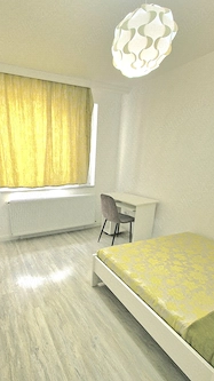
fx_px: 172
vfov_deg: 95.3
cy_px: 217
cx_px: 71
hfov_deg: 62.2
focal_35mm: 17
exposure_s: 1/50
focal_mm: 2.2
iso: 64
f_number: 2.2
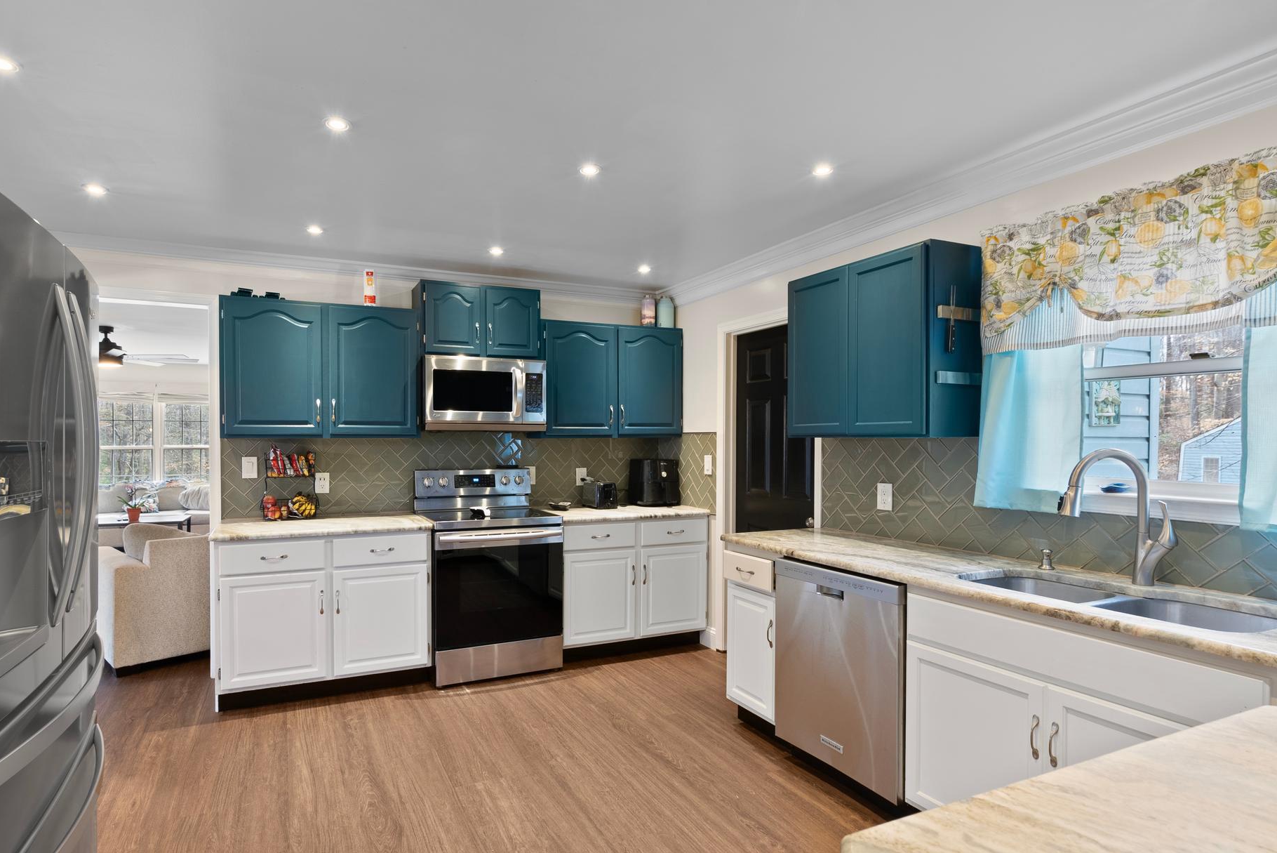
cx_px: 559
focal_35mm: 18
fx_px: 639
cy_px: 446
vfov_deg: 67.4
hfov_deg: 89.5
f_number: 8
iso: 800
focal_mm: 16
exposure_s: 1/1.25
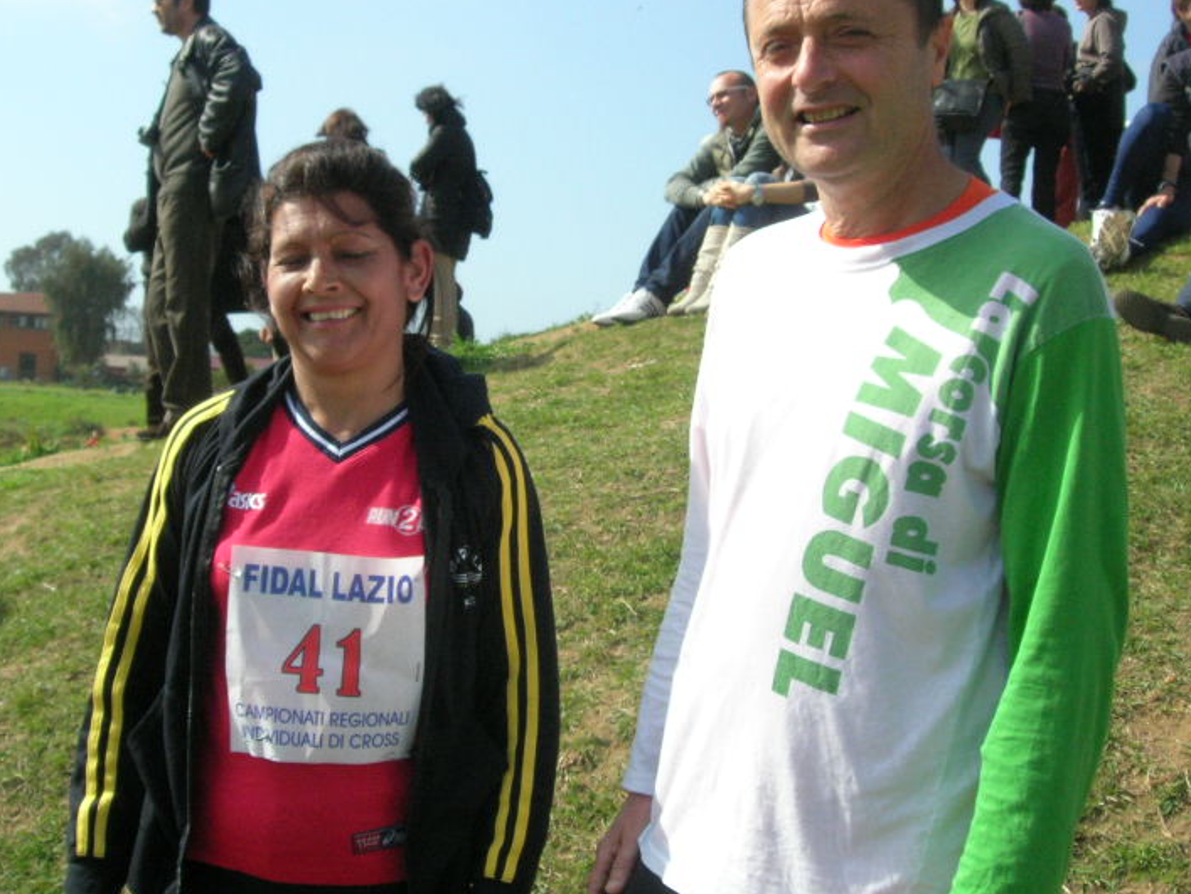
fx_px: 1893
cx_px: 583
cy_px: 426
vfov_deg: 26.6
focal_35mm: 55
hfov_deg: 34.9
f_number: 4.8
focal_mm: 7.8
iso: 200
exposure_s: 1/1100
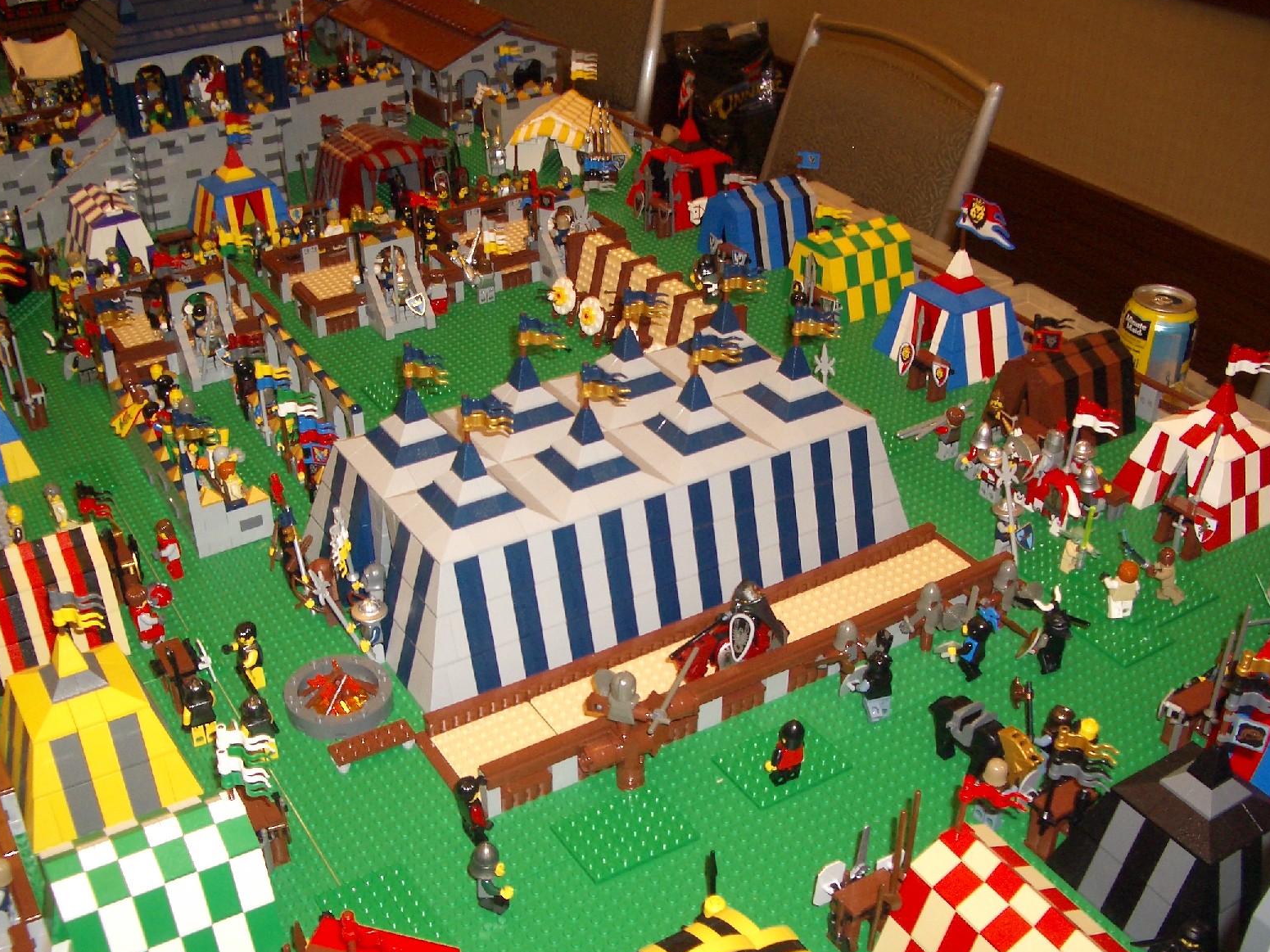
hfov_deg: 47.8
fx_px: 1431
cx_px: 592
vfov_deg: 36.8
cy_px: 493
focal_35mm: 39
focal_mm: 5.8
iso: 100
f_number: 2.6
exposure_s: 1/60
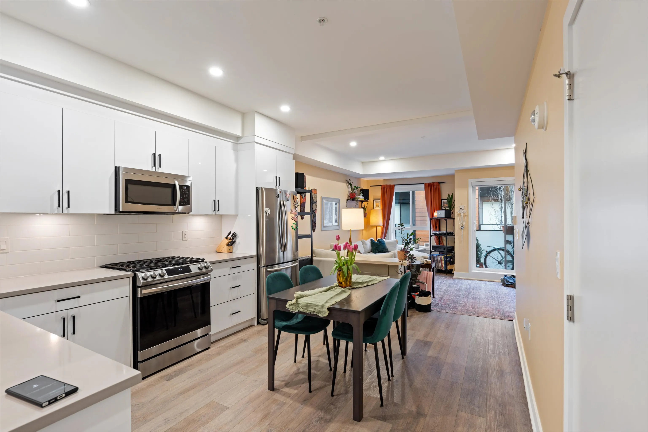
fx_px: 288
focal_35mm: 16
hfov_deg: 96.7
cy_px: 216
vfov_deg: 73.7
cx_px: 324
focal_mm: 16
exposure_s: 1.6
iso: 100
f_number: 8
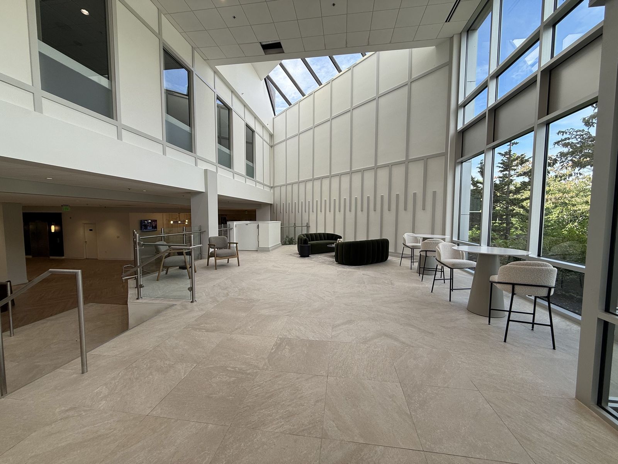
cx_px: 309
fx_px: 250
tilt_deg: -3.2
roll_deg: -0.7
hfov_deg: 102.1
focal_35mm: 14
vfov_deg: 85.7
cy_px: 232
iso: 50
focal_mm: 2.22
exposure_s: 1/125
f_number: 2.2
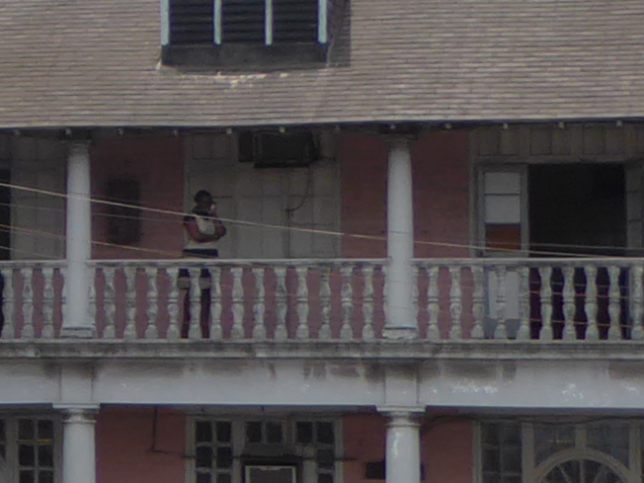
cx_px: -746
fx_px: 4223
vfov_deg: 6.5
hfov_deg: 8.2
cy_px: 99
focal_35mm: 227
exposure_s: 1/800
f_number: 3.7
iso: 80
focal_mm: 6.7
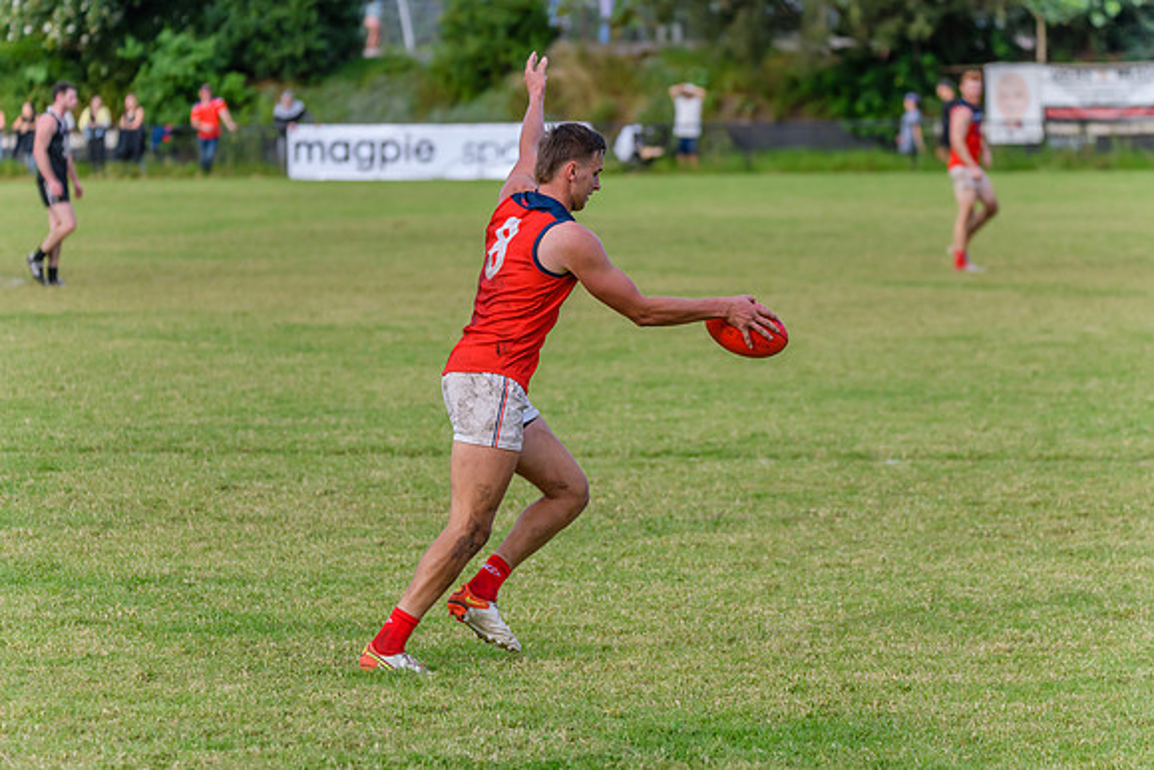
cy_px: 385
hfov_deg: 9.0
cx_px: 577
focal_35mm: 230
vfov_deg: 6.0
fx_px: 7361
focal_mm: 220
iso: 900
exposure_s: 1/2000
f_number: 5.3
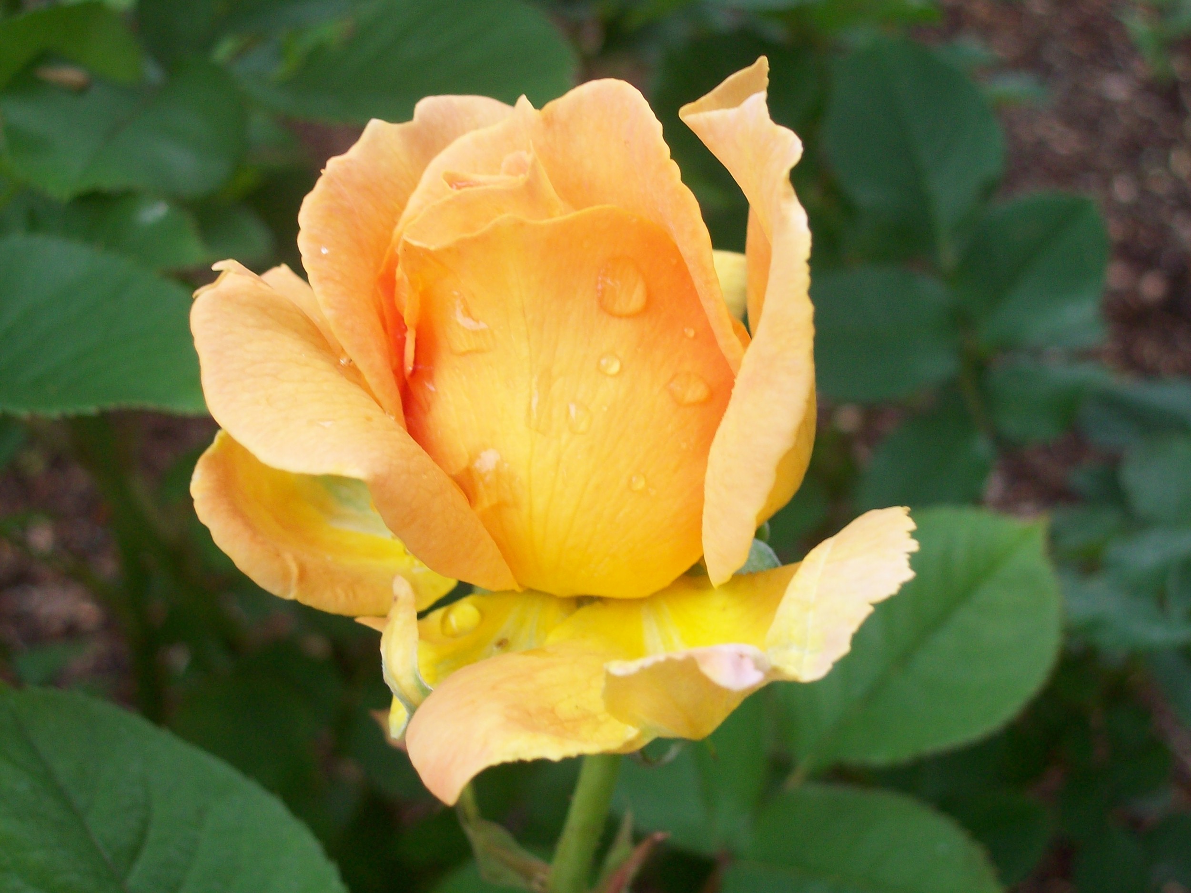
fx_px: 1927
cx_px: 596
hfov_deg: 34.3
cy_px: 446
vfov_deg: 26.1
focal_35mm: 56
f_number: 3.4
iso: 80
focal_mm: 9.4
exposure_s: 1/150
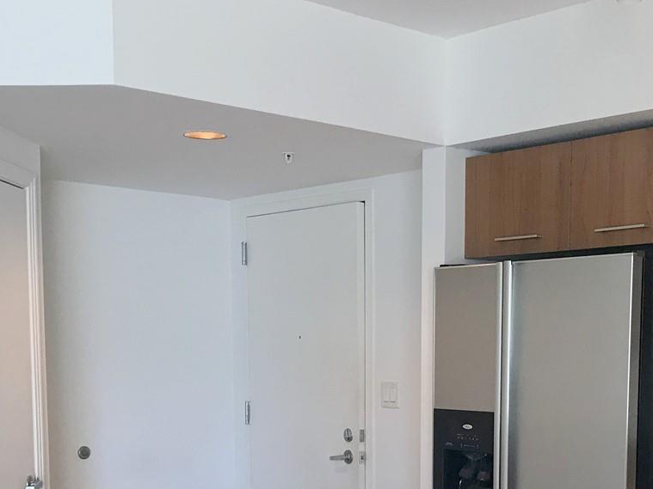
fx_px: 1113
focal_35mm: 59
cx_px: 412
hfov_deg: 32.5
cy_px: 489
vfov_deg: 23.7
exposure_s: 1/30
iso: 20
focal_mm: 3.99
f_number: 1.8
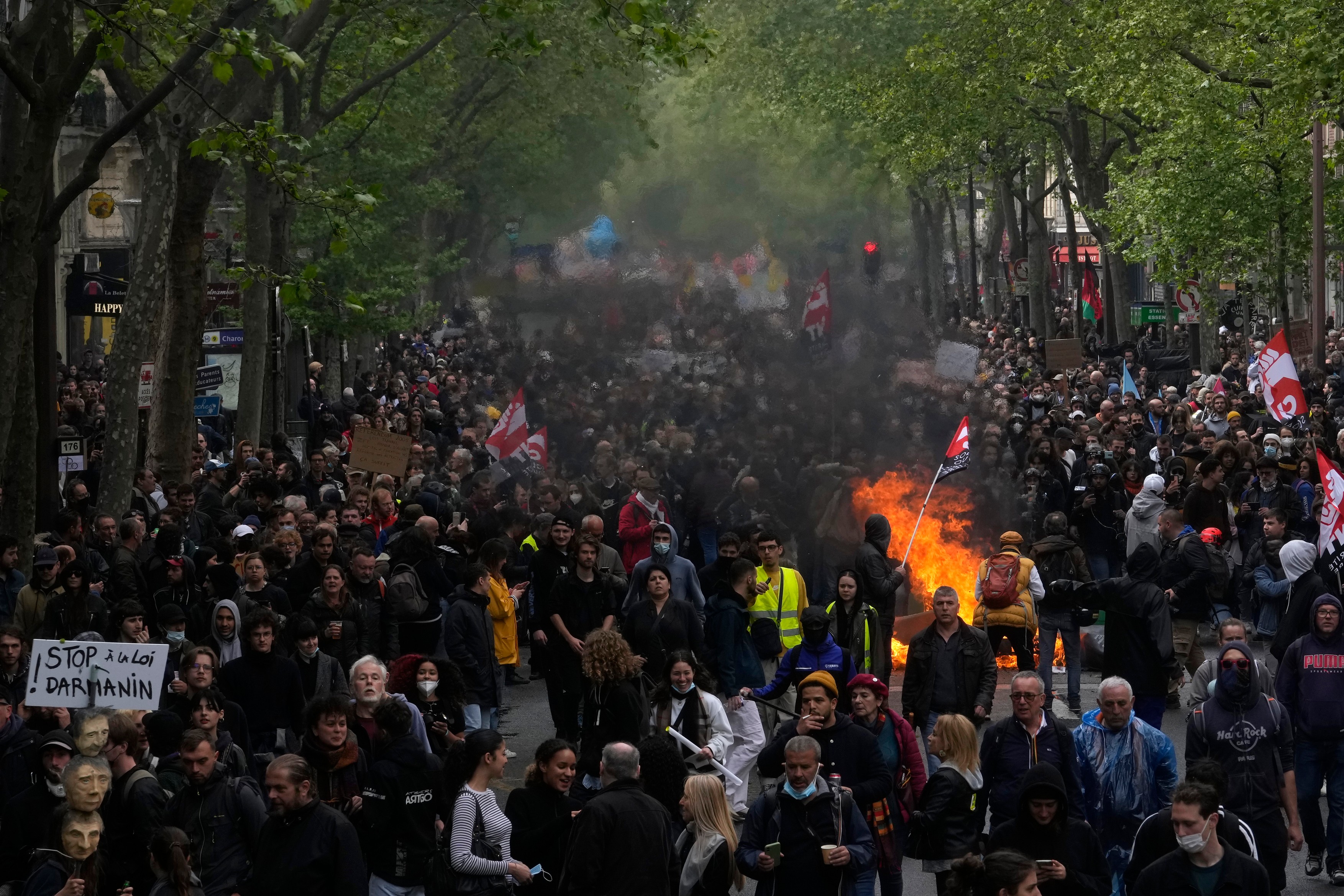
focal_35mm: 205
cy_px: 448
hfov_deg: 10.0
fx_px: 7653
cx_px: 672
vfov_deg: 6.7
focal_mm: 137
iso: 800
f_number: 13
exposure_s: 1/400
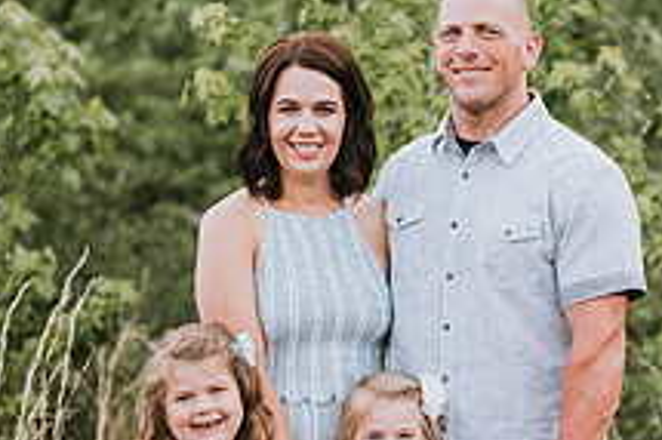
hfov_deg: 11.6
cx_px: 394
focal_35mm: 178
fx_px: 3271
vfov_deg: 7.7
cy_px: 418
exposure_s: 1/400
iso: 200
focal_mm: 85
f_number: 2.5
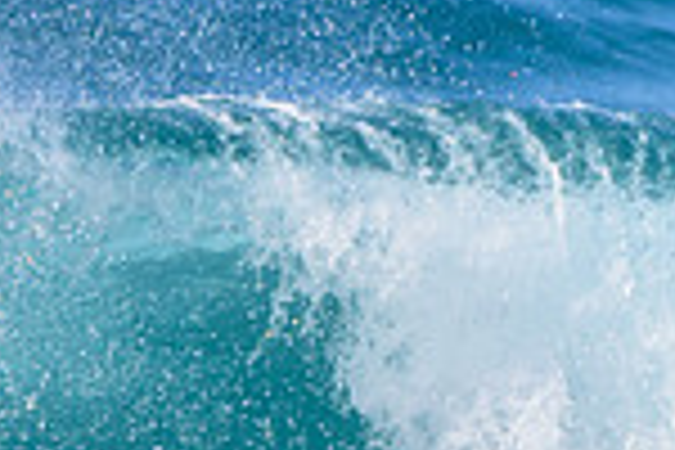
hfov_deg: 0.7
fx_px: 54277
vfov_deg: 0.5
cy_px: 799
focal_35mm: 2895
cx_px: 302
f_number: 5.6
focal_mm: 500
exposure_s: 1/2000
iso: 320
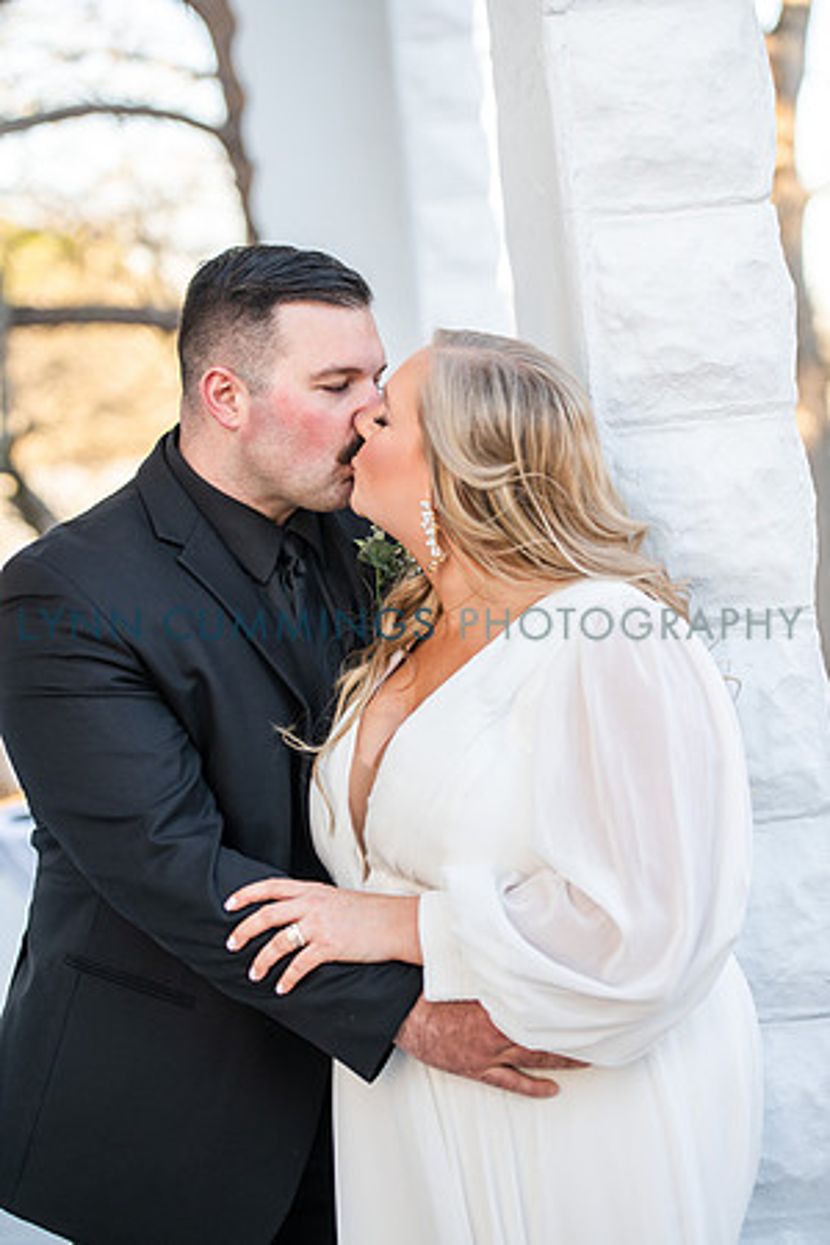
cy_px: 622
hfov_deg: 15.9
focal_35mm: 86
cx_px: 415
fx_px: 2974
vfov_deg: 23.6
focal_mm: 86
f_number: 3.2
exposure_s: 1/250
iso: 200
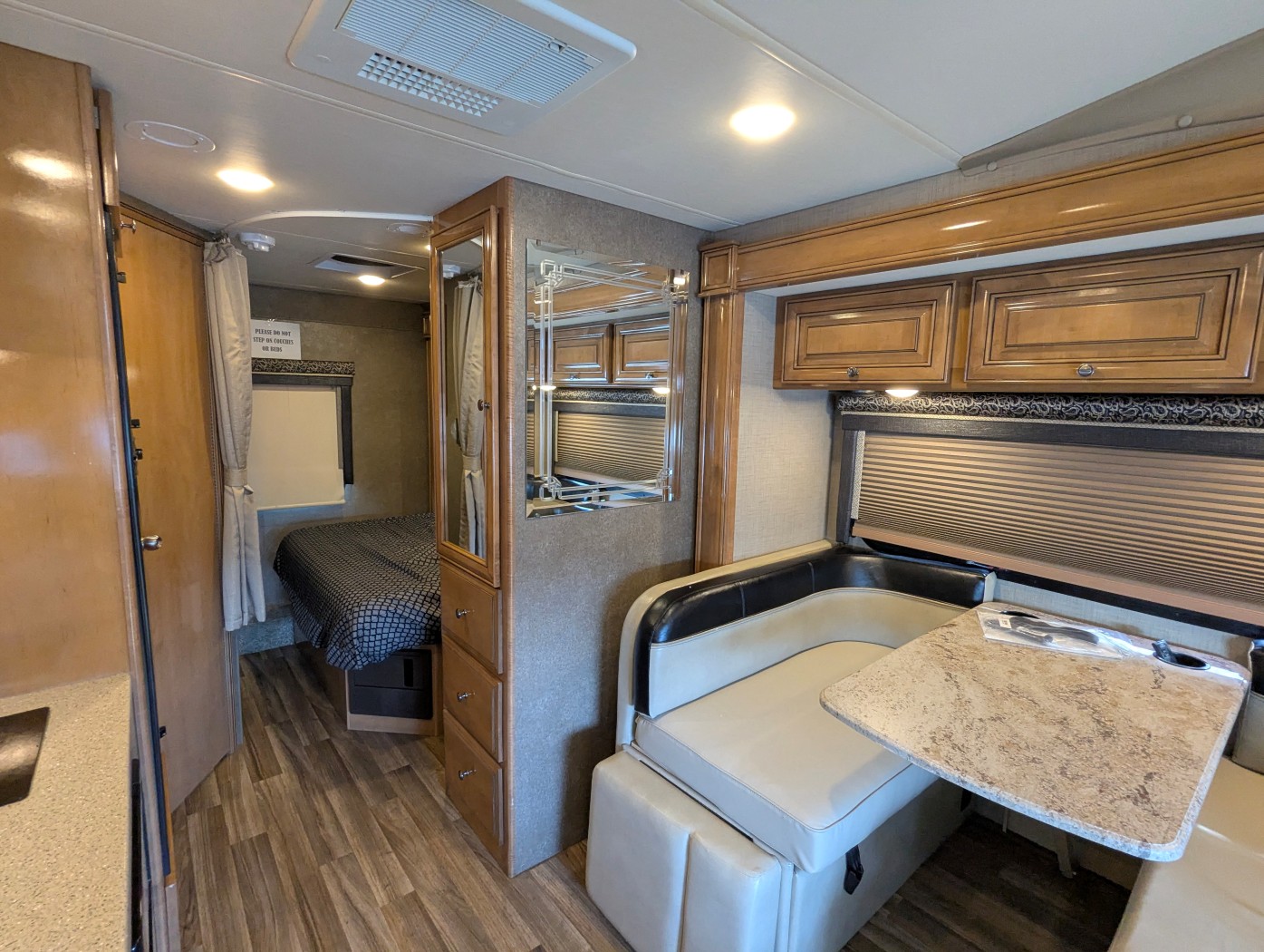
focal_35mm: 16
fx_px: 585
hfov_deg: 94.4
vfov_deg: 78.2
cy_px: 476
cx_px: 632
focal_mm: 2.35
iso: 446
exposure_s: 1/64.6
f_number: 2.2
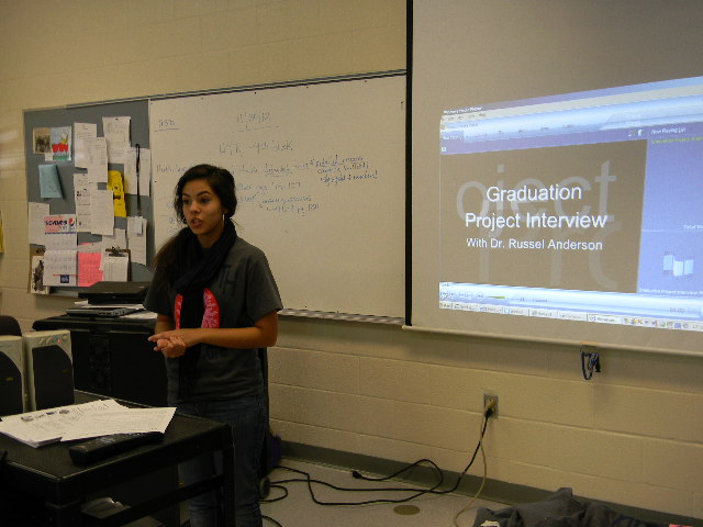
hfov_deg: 45.8
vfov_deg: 35.1
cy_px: 264
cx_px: 352
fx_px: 833
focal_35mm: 41
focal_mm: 7.3
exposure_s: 1/30
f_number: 3.8
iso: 96
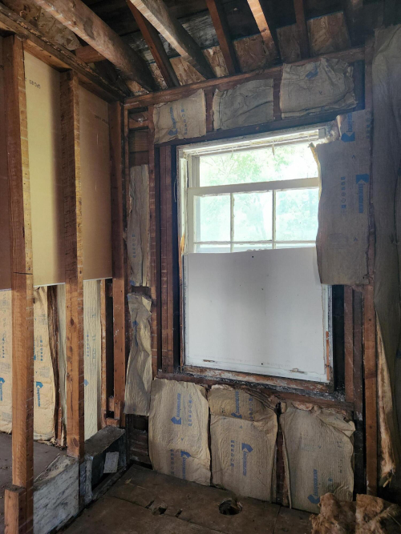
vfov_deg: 73.9
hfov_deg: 58.9
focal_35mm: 23
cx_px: 200
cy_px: 267
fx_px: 355
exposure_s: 1/120
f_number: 1.8
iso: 500
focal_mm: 5.4
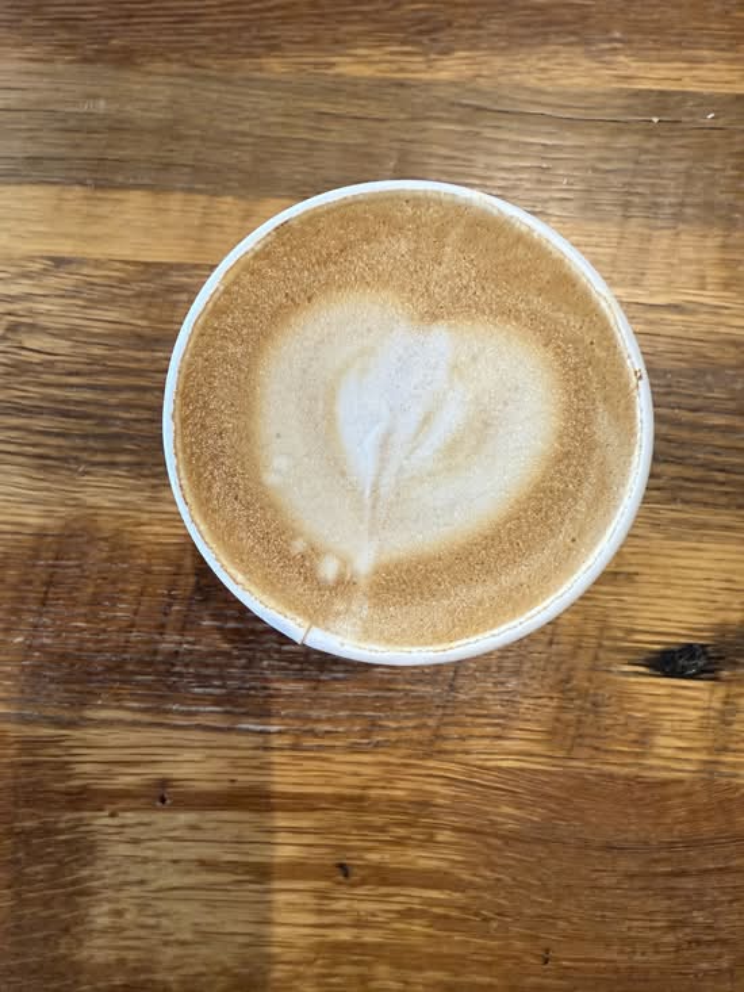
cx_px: 372
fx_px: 688
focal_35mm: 24
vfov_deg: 71.6
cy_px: 496
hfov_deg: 56.8
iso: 250
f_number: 2.2
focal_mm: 2.22
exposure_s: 1/120
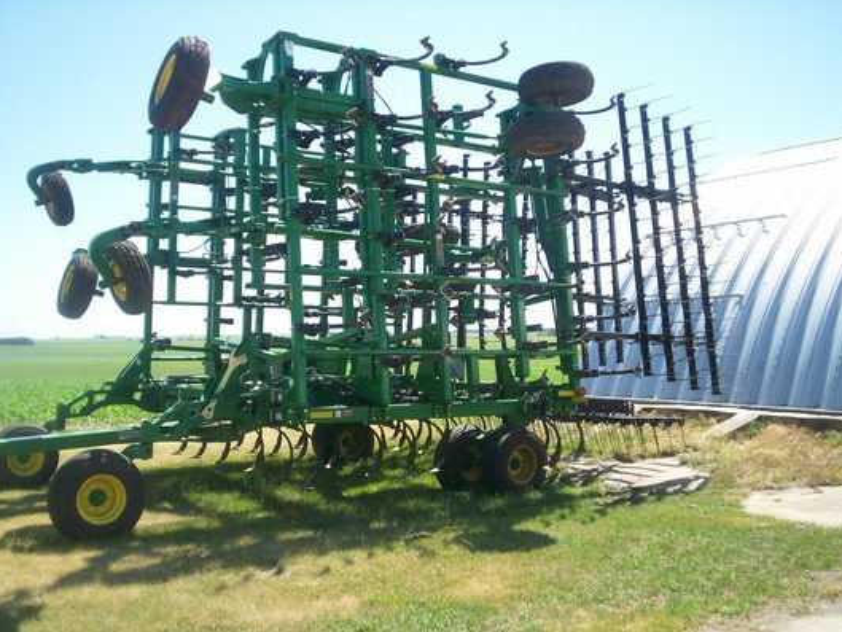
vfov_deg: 38.7
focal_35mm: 37
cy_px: 309
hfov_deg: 50.1
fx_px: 900
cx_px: 419
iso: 100
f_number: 4.5
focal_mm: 5.9
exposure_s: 1/337
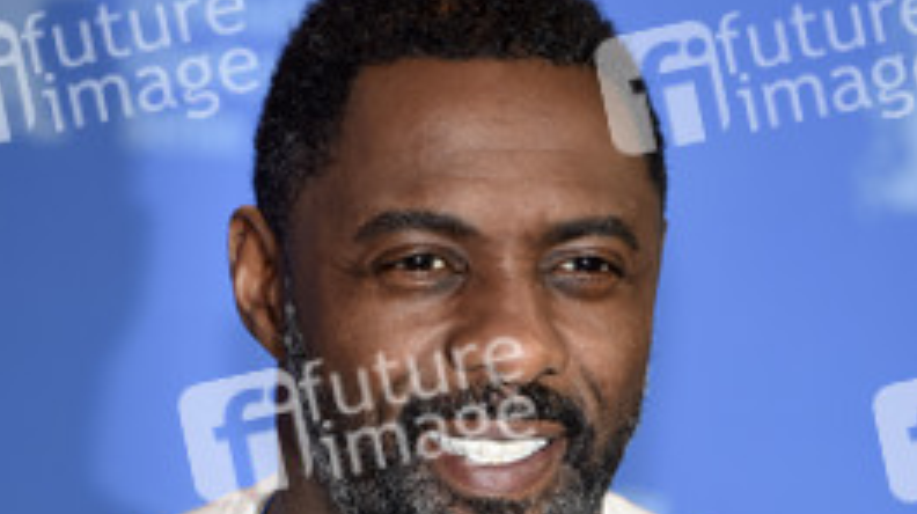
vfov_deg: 2.5
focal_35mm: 476
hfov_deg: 4.5
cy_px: 594
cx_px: 458
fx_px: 11565
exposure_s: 1/400
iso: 640
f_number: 3.5
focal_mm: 200
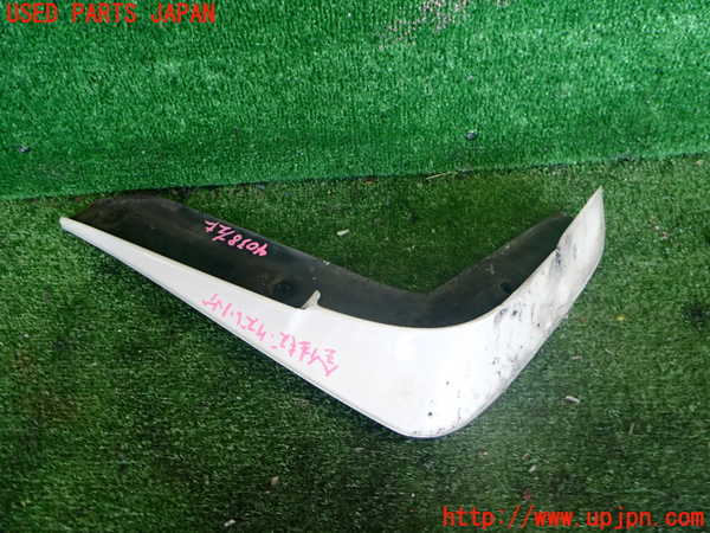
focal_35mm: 30
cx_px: 355
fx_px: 615
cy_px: 266
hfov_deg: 60.0
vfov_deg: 46.8
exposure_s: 1/60
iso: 200
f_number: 2.3
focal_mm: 5.4
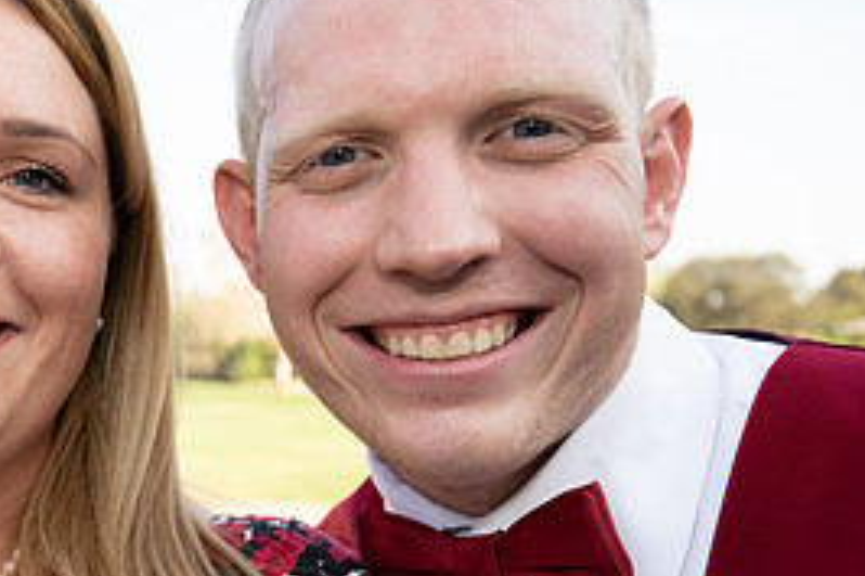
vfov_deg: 27.8
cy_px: 399
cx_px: 23
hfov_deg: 37.3
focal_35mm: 48
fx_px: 1153
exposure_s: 1/250
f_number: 4
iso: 200
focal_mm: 22
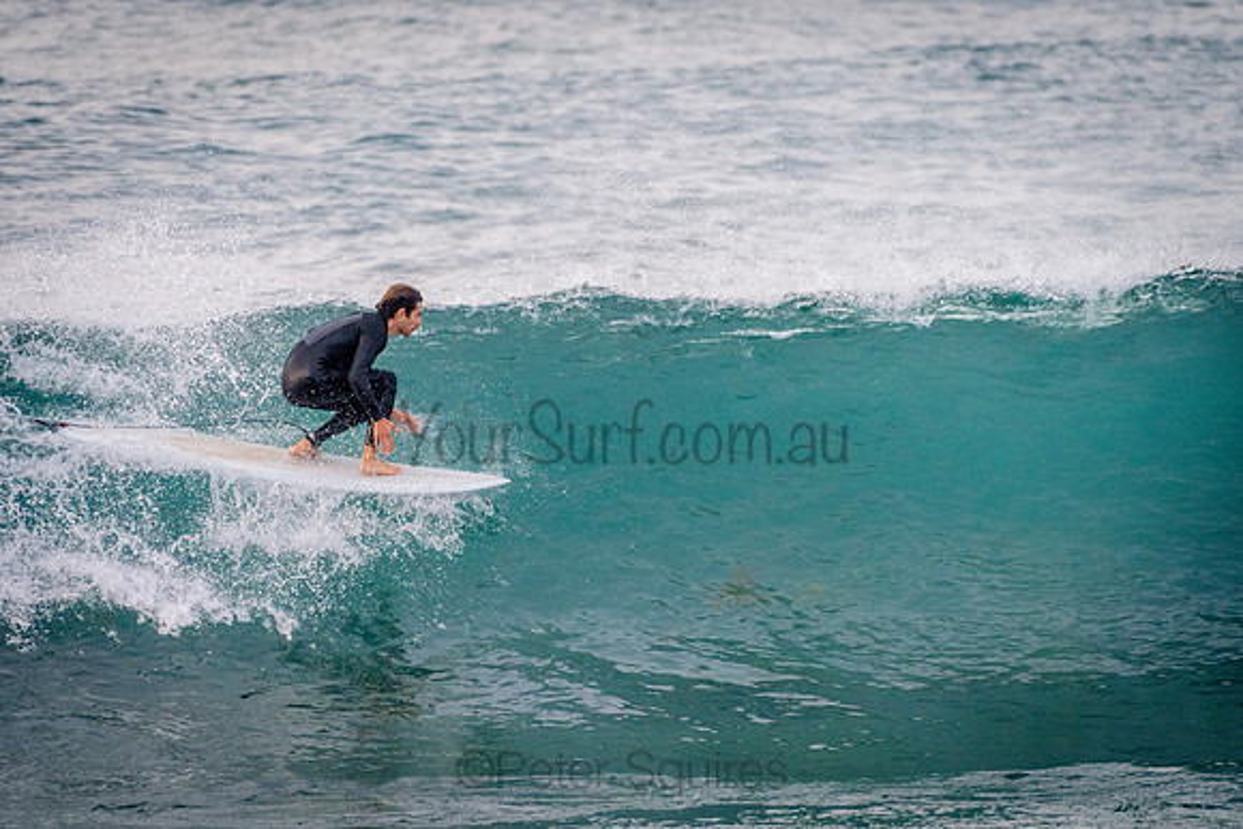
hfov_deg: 3.4
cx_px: 558
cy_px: 433
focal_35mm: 612
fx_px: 21149
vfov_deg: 2.2
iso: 1250
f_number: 5.6
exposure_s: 1/2000
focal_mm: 500
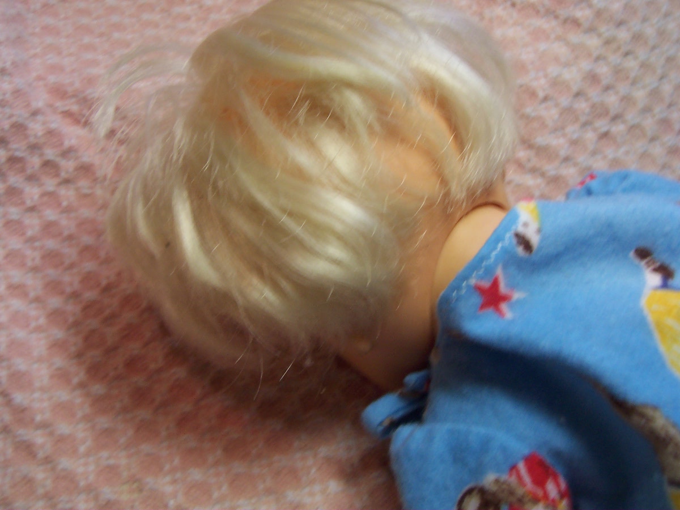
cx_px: 340
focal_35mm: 37
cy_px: 255
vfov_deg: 38.7
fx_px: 727
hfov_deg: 50.1
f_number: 2.8
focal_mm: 5.6
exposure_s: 1/60
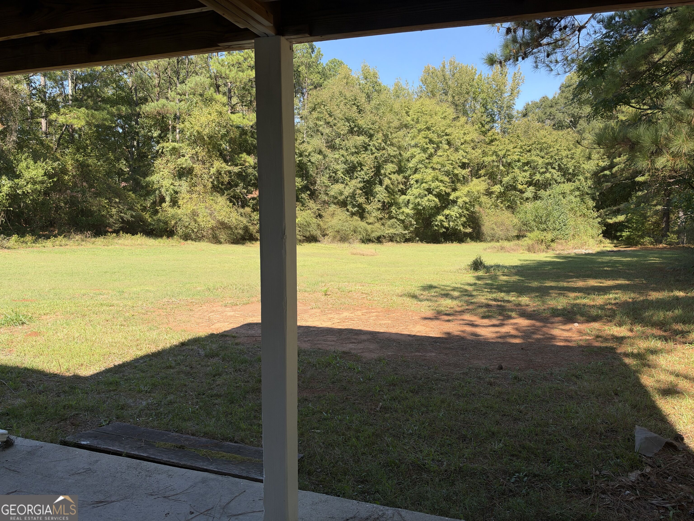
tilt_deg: -6.6
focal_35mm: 24
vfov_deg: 56.8
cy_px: 260
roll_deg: -0.9
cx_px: 347
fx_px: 481
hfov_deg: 71.6
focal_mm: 6.93
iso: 64
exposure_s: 1/1307
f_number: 1.8
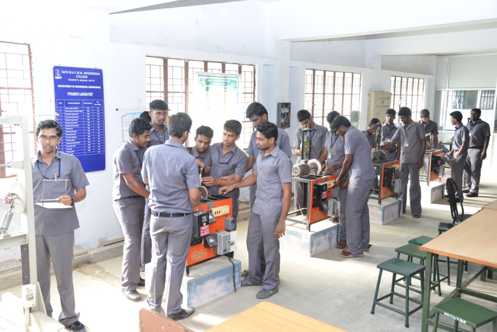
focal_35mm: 34
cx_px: 248
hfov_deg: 55.8
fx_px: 469
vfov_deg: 38.9
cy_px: 166
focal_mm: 34
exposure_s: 1/80
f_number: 6.3
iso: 2000
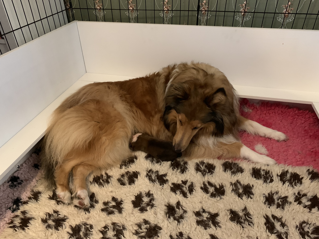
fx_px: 240
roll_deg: +2.0
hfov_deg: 67.3
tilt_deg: -34.8
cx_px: 160
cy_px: 120
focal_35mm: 26
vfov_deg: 53.1
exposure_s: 1/25
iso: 640
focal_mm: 4.25
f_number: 1.8
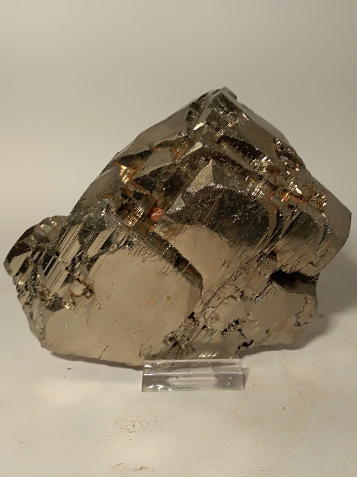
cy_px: 238
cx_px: 178
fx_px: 358
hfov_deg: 53.1
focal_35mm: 26
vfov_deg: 67.3
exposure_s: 1/33.3
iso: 118
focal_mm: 3.54
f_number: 2
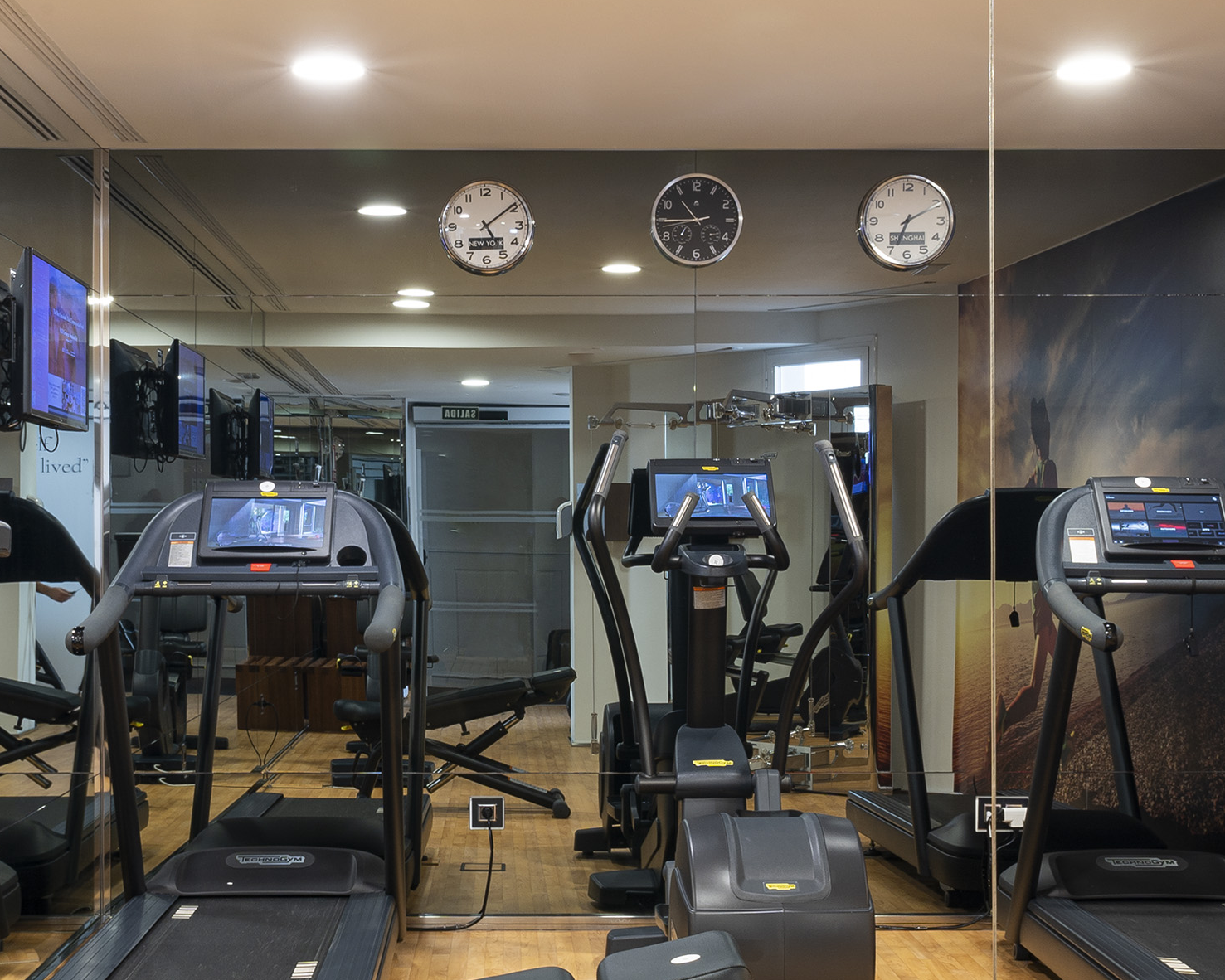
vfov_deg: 28.0
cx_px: 549
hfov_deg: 34.7
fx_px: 1958
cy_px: 607
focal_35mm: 54
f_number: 16
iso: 100
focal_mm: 24
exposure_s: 13
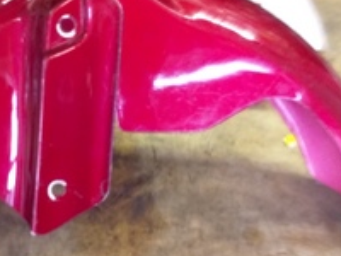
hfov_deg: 36.3
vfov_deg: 28.0
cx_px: 104
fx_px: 512
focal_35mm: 52
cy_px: 125
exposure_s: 1/25
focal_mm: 3.6
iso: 250
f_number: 1.9
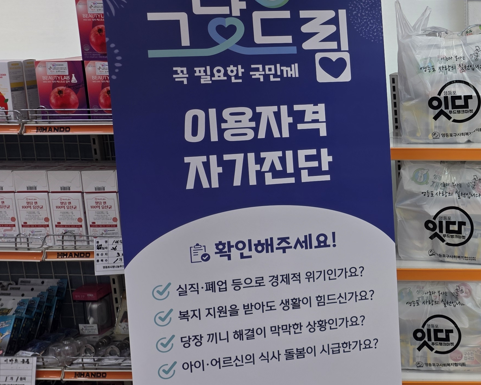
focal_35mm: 51
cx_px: 531
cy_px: 130
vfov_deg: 29.5
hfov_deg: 32.2
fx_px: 726
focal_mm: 6.25
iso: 40
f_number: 1.7
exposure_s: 1/120
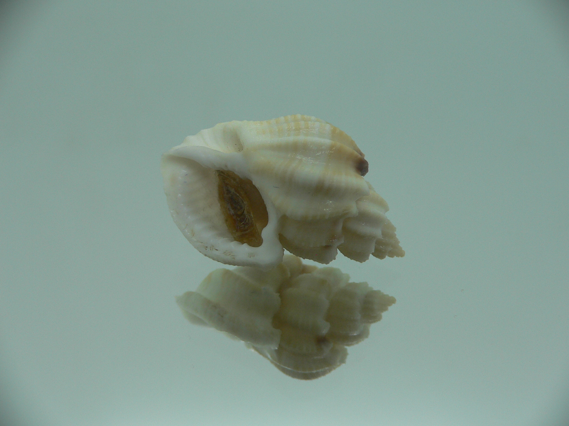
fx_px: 575
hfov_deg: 52.6
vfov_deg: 40.7
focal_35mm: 35
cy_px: 213
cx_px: 284
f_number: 2.8
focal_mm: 4.6
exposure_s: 1/60
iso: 80
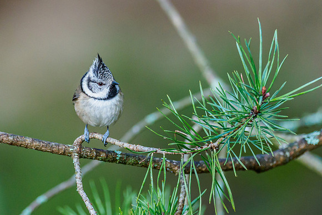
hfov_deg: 2.3
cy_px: 99
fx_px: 7916
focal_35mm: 885
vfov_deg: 1.6
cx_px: 94
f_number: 4
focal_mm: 300
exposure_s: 1/250
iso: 1600
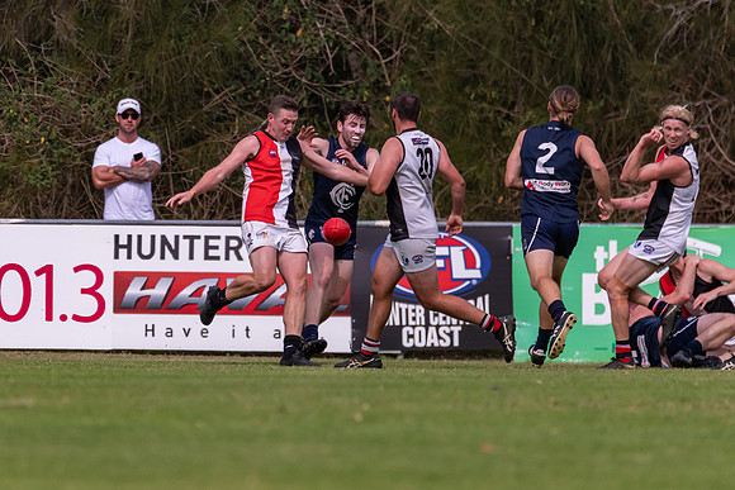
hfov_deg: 2.2
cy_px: 285
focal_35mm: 935
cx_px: 269
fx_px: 19090
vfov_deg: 1.5
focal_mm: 600
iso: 800
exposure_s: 1/3200
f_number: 6.3
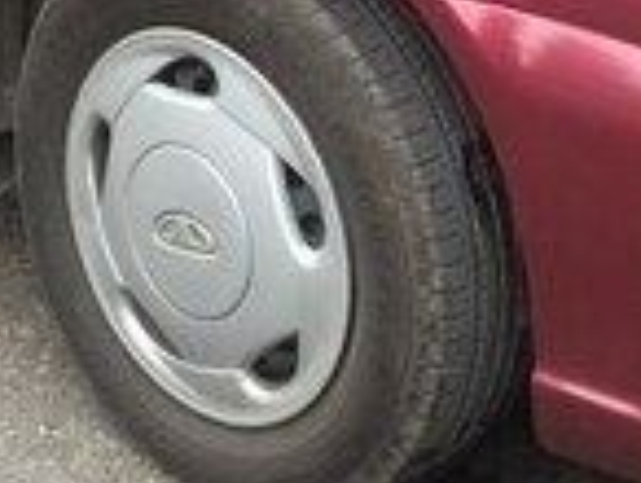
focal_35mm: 131
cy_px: -182
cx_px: 180
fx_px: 2430
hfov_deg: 15.0
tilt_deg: -16.9
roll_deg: +0.8
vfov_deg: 11.0
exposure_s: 1/33
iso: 50
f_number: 2.2
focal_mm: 4.15
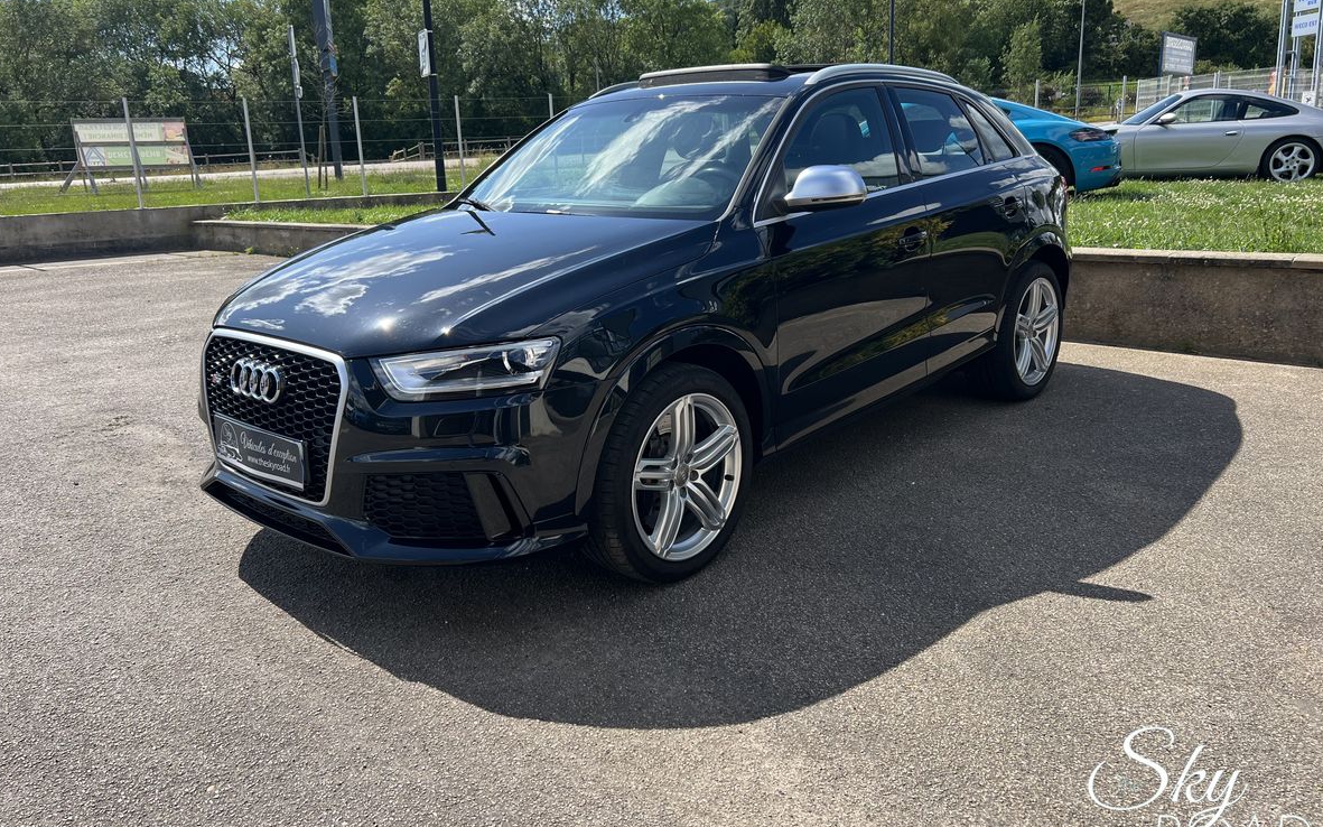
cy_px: 392
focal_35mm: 28
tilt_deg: -12.8
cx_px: 655
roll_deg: +2.3
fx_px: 1010
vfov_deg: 44.5
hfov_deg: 66.5
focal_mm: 5.7
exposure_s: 1/2045
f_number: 1.5
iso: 50
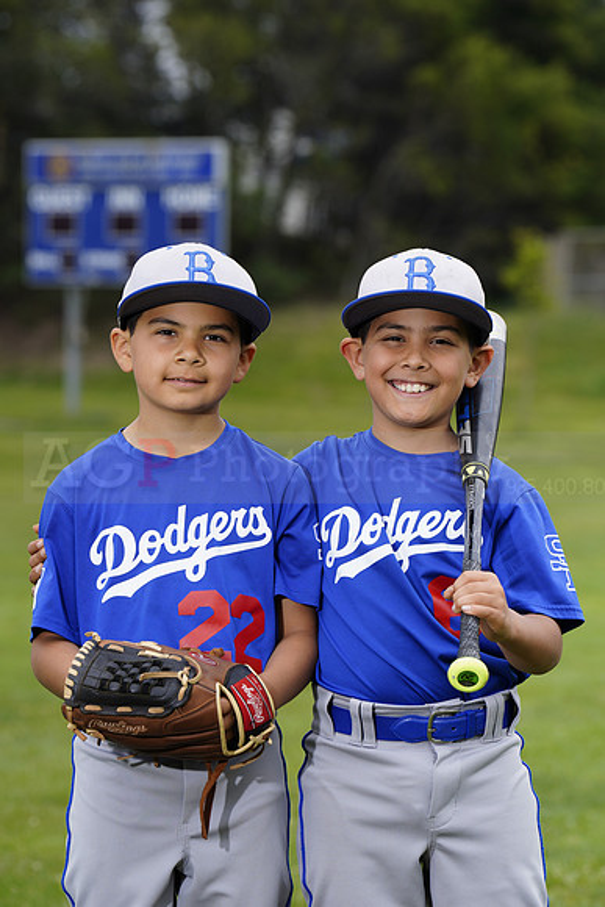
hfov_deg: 8.5
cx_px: 302
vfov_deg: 12.7
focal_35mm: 162
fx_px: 4081
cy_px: 454
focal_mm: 162
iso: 100
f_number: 6.3
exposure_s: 1/250
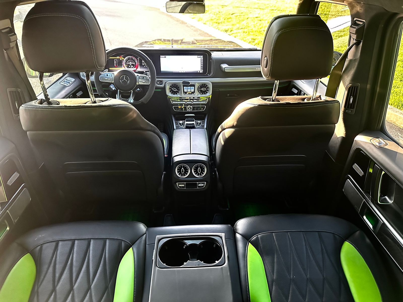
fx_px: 279
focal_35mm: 24
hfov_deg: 71.6
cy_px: 151
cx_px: 202
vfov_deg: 56.8
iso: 800
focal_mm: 6.86
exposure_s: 1/50
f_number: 1.78
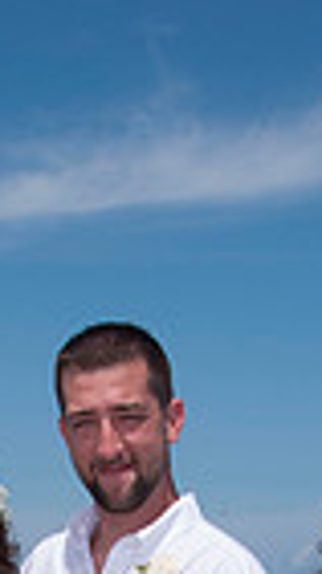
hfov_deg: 9.7
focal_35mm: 125
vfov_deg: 15.6
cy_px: 892
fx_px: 1903
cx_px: 104
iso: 100
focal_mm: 25
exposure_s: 1/250
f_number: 11
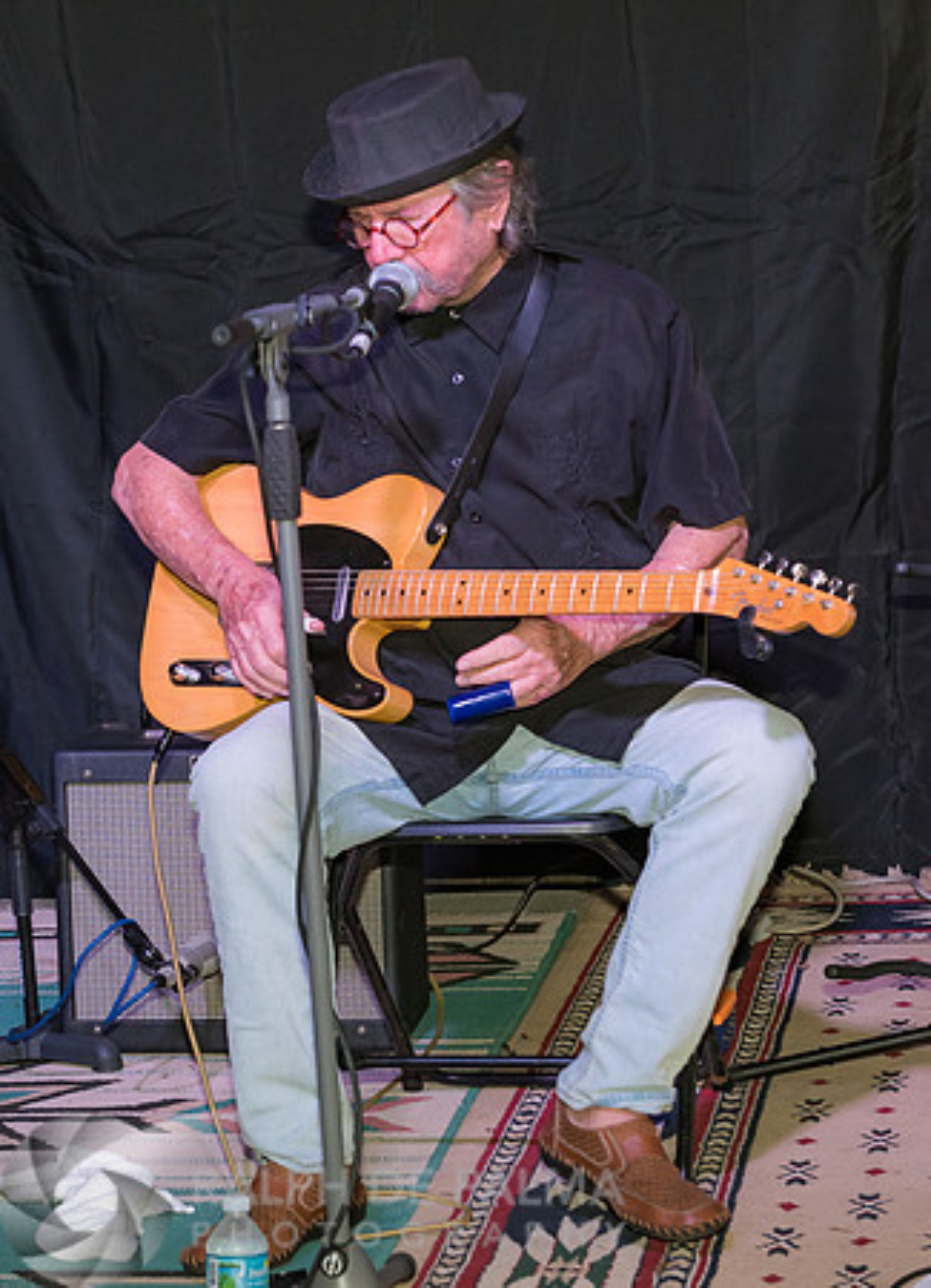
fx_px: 3467
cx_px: 232
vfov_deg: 21.1
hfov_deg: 15.2
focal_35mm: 94
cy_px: 607
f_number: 5
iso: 1000
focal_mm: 56
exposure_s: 1/160
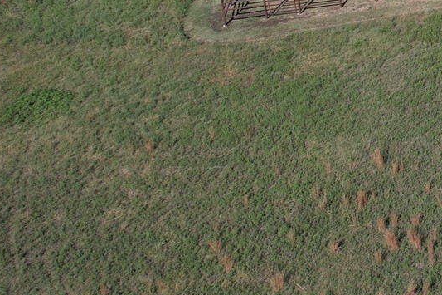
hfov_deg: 19.2
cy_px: -146
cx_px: 767
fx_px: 1031
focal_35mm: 84
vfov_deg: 15.1
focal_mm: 8.38
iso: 110
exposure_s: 1/2000
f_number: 2.8
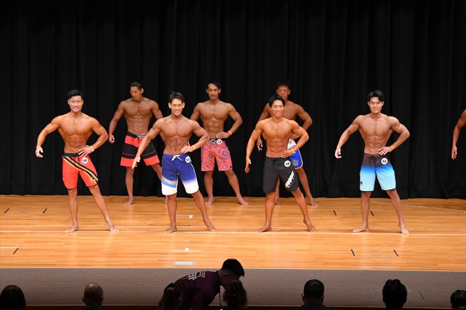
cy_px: 155
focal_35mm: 147
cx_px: 233
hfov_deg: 14.0
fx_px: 1902
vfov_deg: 9.3
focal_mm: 98
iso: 4000
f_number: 5.6
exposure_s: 1/400
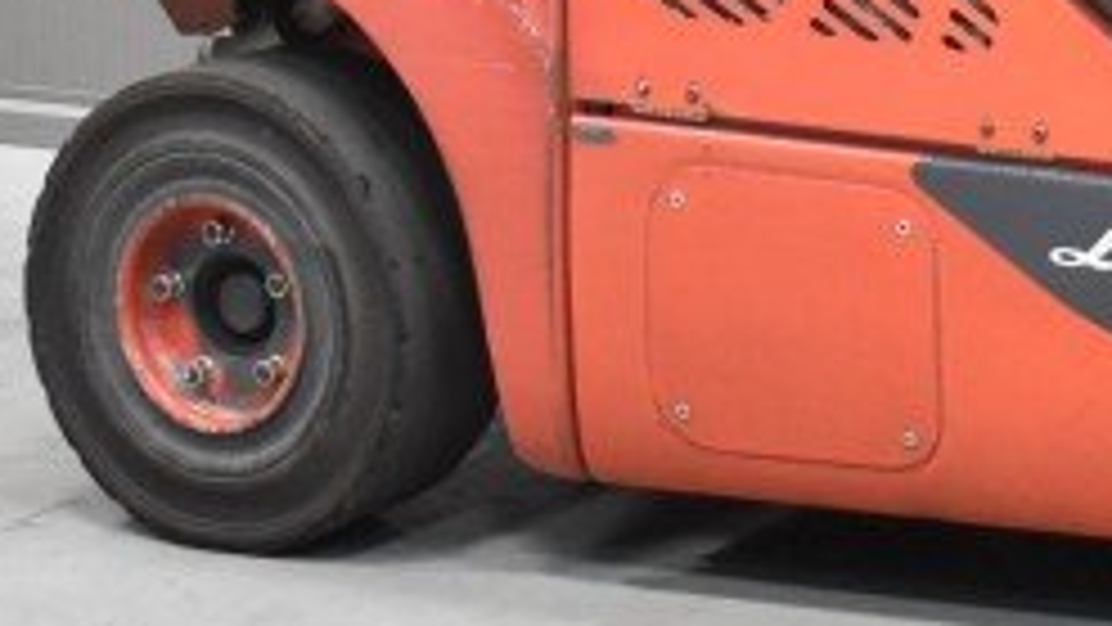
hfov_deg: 12.3
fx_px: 4954
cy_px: -788
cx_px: 1589
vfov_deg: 6.9
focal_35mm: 168
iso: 1250
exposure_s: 1/40
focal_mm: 22
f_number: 4
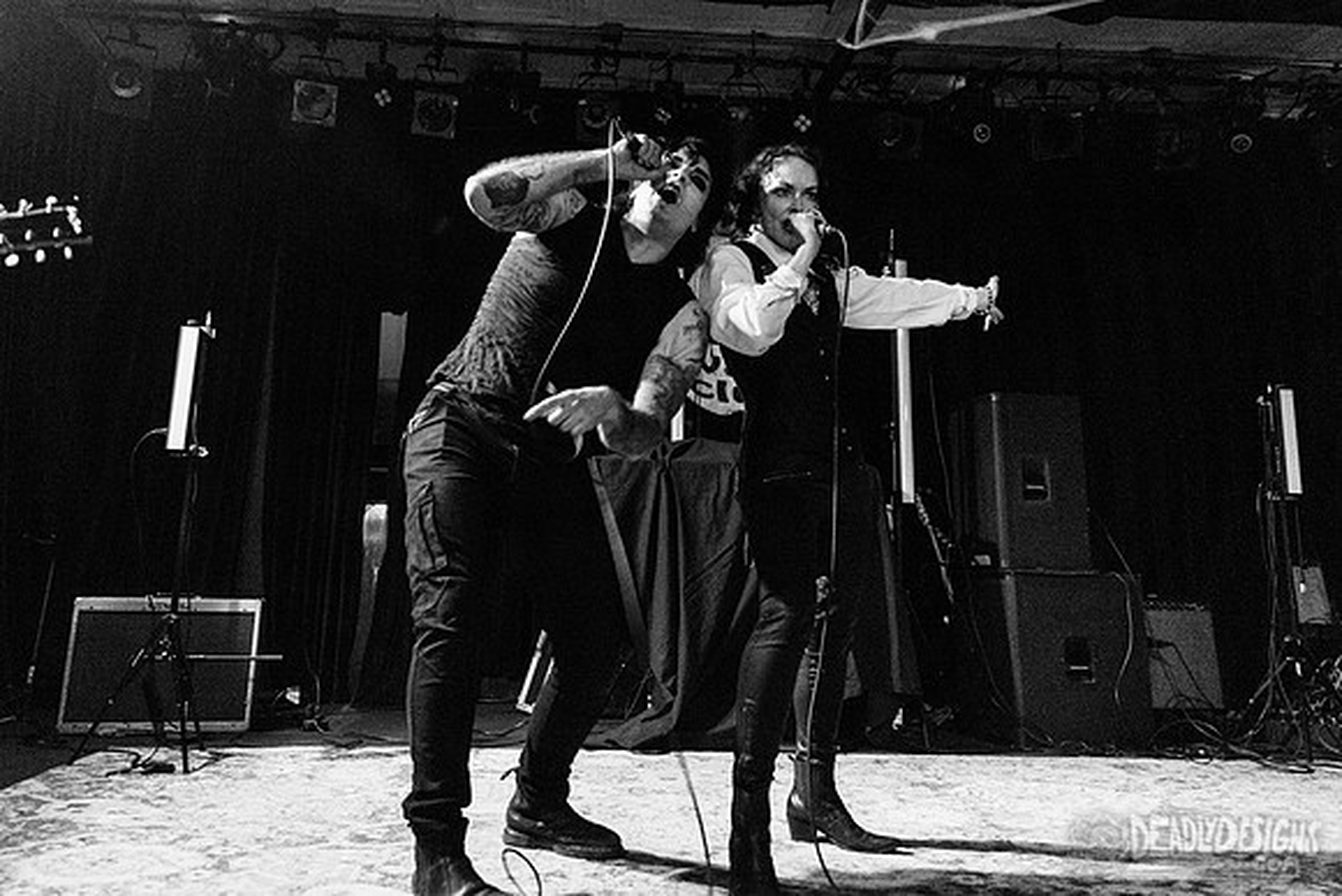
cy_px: 359
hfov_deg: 63.2
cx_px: 606
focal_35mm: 29
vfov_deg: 44.5
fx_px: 1088
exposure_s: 1/100
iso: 3200
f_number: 3.2
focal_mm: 24
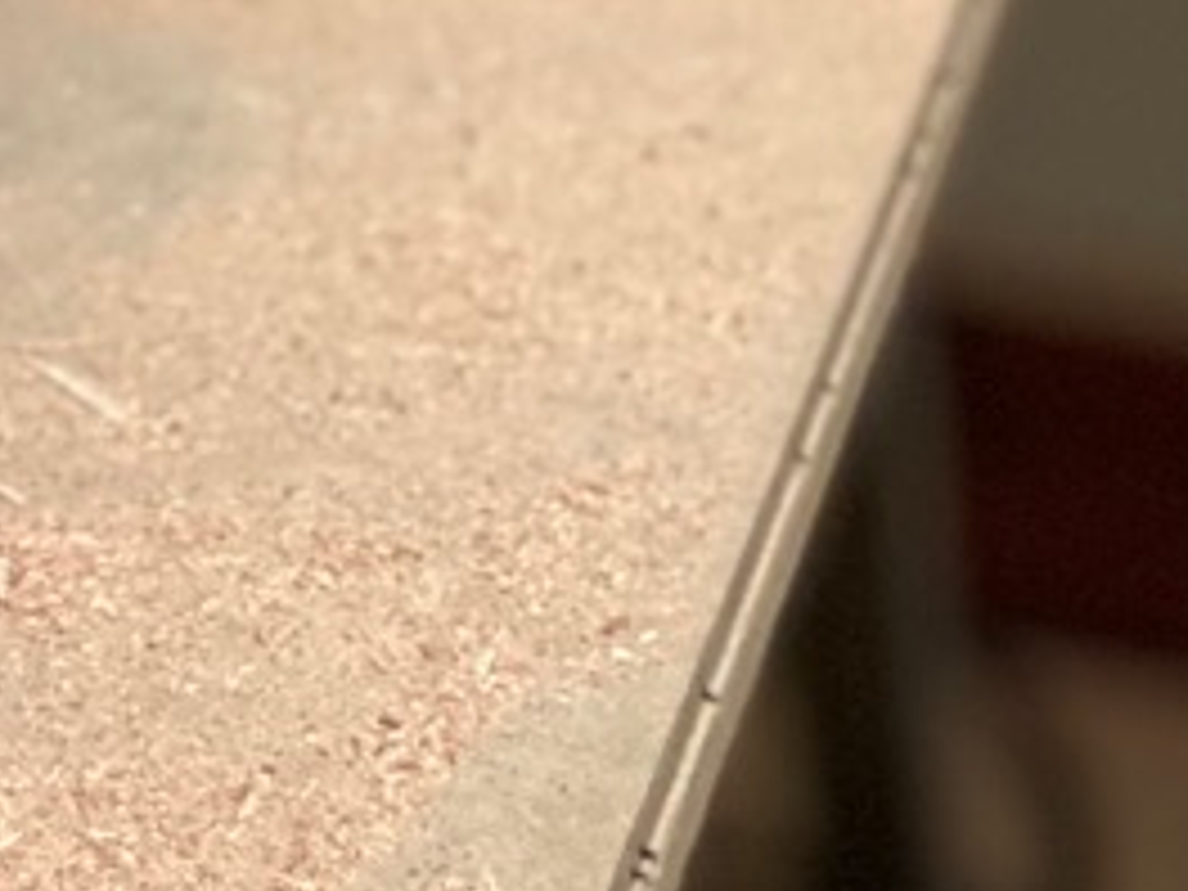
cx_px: -1089
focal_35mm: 236
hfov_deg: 8.0
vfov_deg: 6.2
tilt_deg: -25.6
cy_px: -297
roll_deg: +1.1
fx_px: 8099
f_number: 2
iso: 160
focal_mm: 6
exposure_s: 1/33
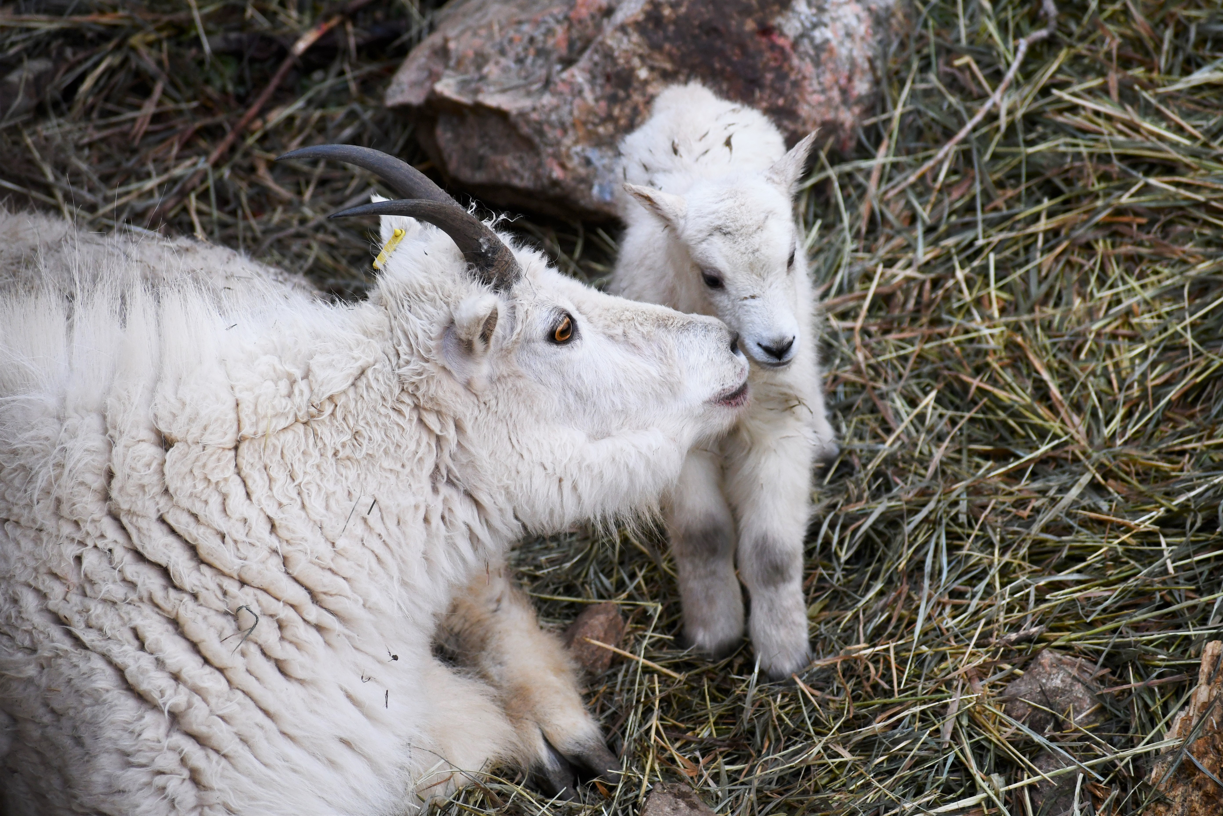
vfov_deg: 5.7
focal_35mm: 240
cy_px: 408
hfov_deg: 8.6
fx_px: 8153
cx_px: 612
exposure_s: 1/1000
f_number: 5
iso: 640
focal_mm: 160
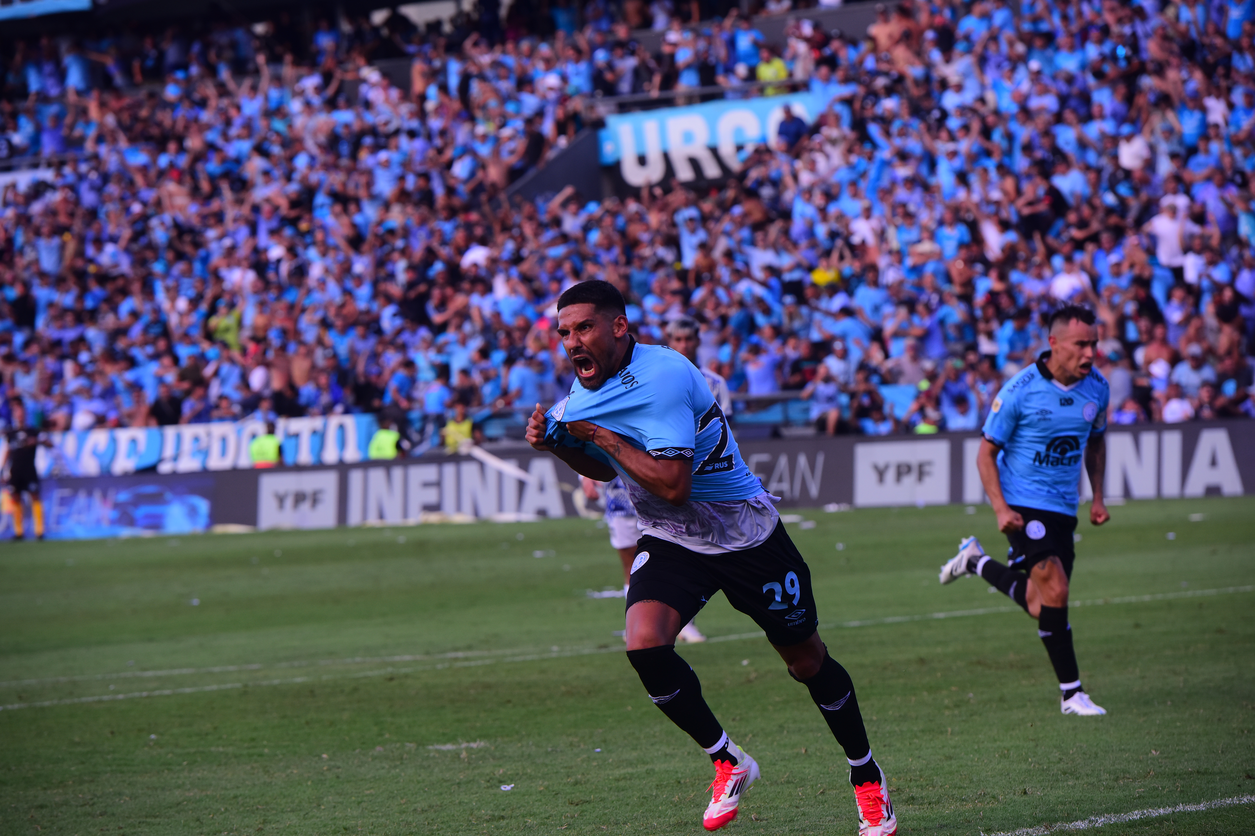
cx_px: 628
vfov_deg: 8.1
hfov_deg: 12.1
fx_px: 5926
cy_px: 418
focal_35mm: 170
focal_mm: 170
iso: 640
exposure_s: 1/1250
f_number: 4
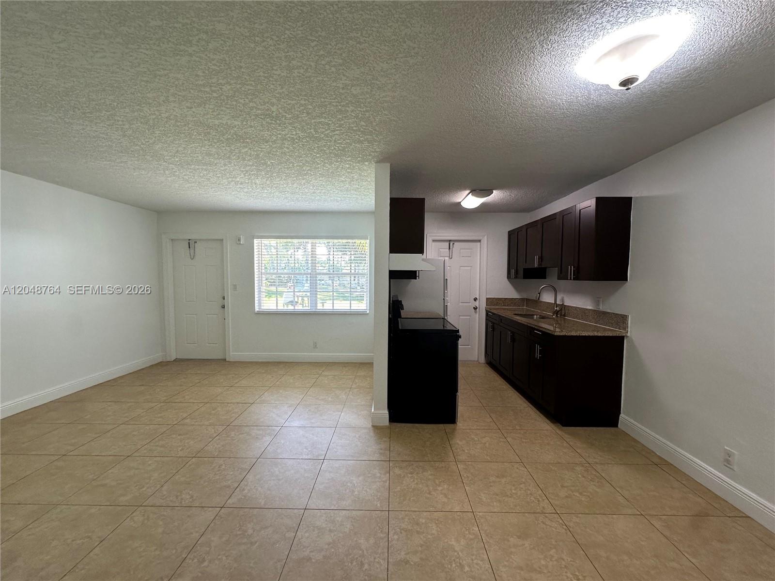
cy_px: 290
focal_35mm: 14
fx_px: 313
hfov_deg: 102.1
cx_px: 388
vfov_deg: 85.7
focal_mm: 2.22
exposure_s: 1/120
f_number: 2.2
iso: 160
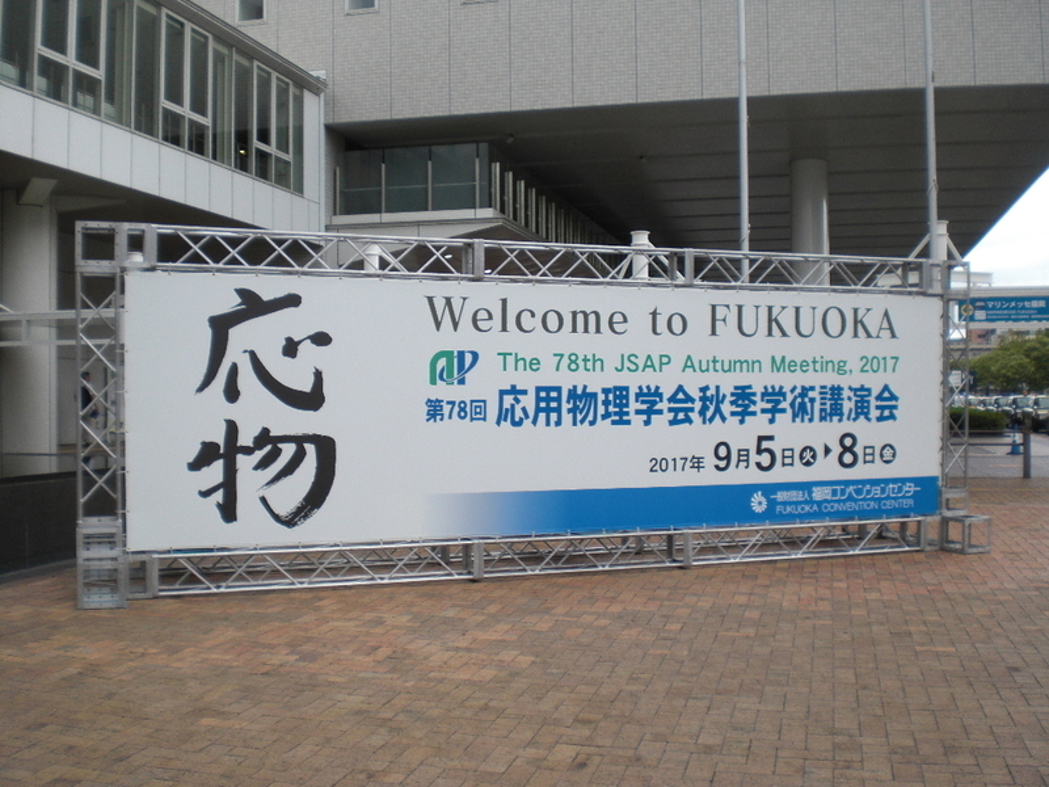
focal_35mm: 38
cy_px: 394
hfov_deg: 49.0
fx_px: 1152
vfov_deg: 37.7
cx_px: 524
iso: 64
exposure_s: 1/100
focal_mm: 6.3
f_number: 3.1
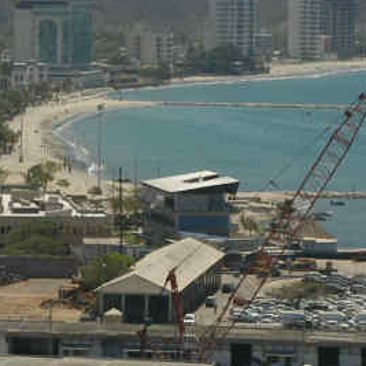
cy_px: 265
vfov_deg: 7.4
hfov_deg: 7.4
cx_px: -8
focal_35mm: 235
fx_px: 2811
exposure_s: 1/250
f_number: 14
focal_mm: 50
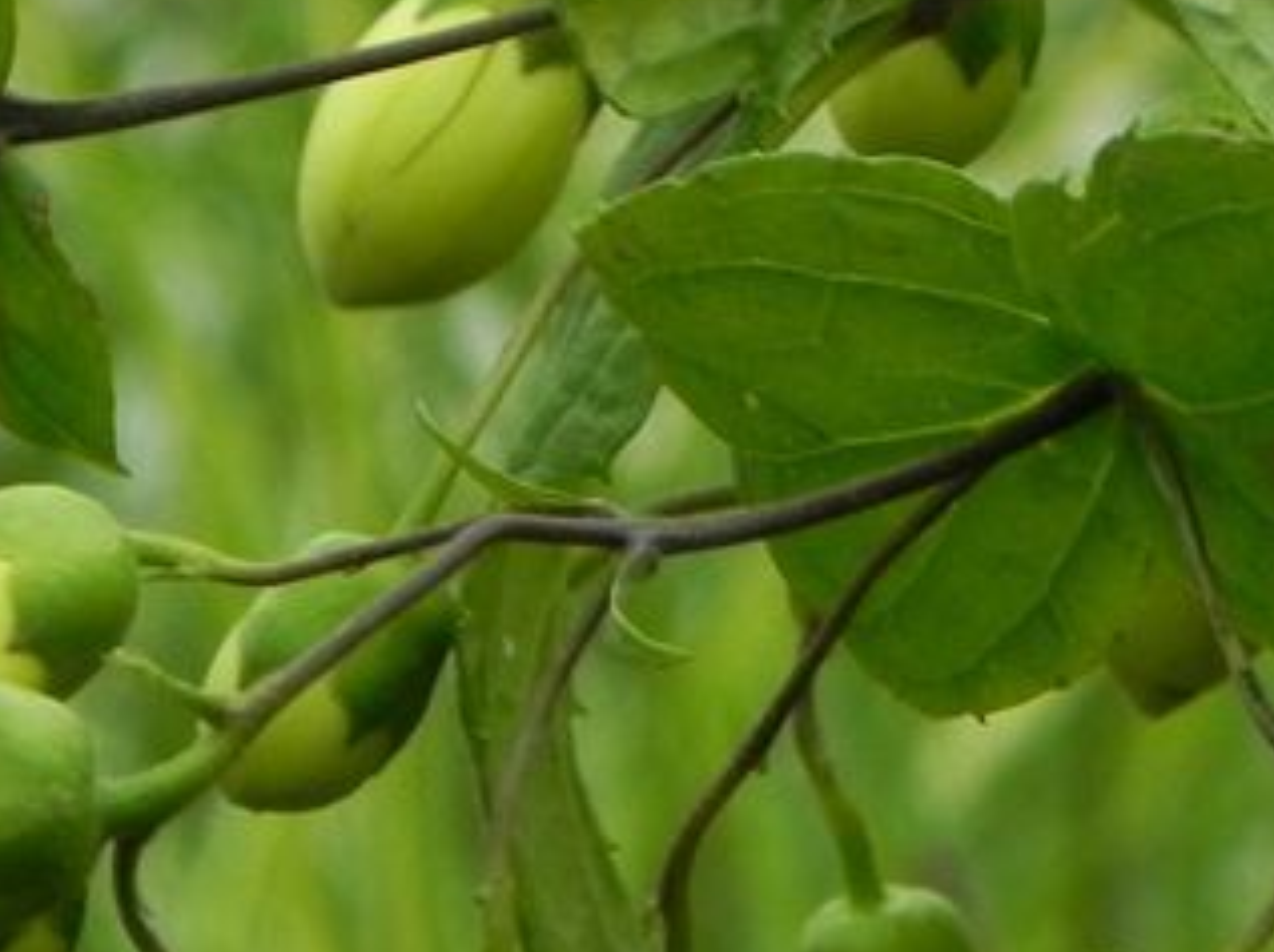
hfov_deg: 1.7
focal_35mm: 1136
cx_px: 1103
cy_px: 643
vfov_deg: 1.3
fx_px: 41762
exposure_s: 1/60
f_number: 5
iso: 160
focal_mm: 59.9
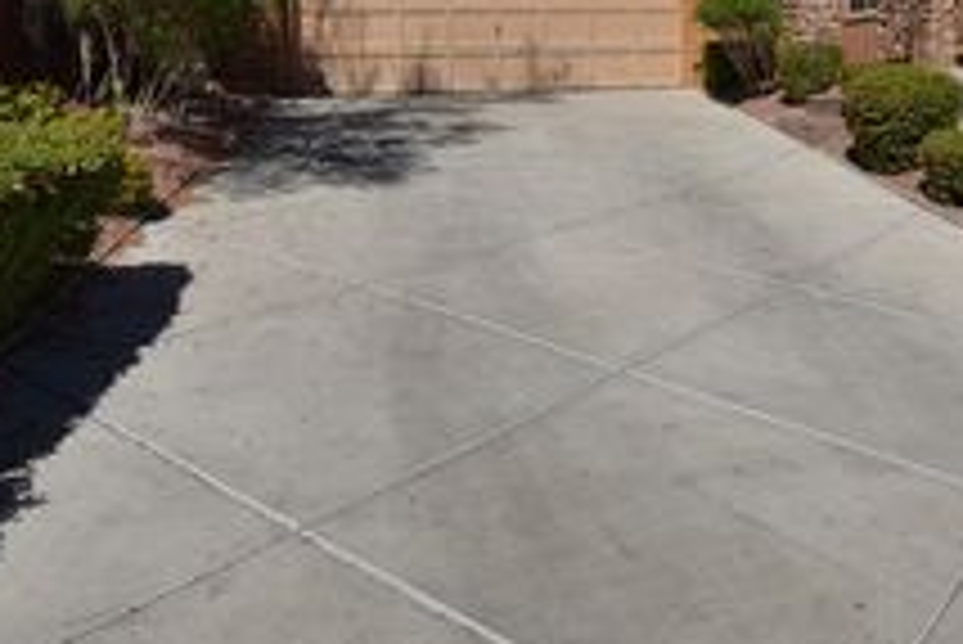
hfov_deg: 52.9
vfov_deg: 35.5
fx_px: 937
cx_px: 670
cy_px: 56
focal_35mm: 35
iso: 200
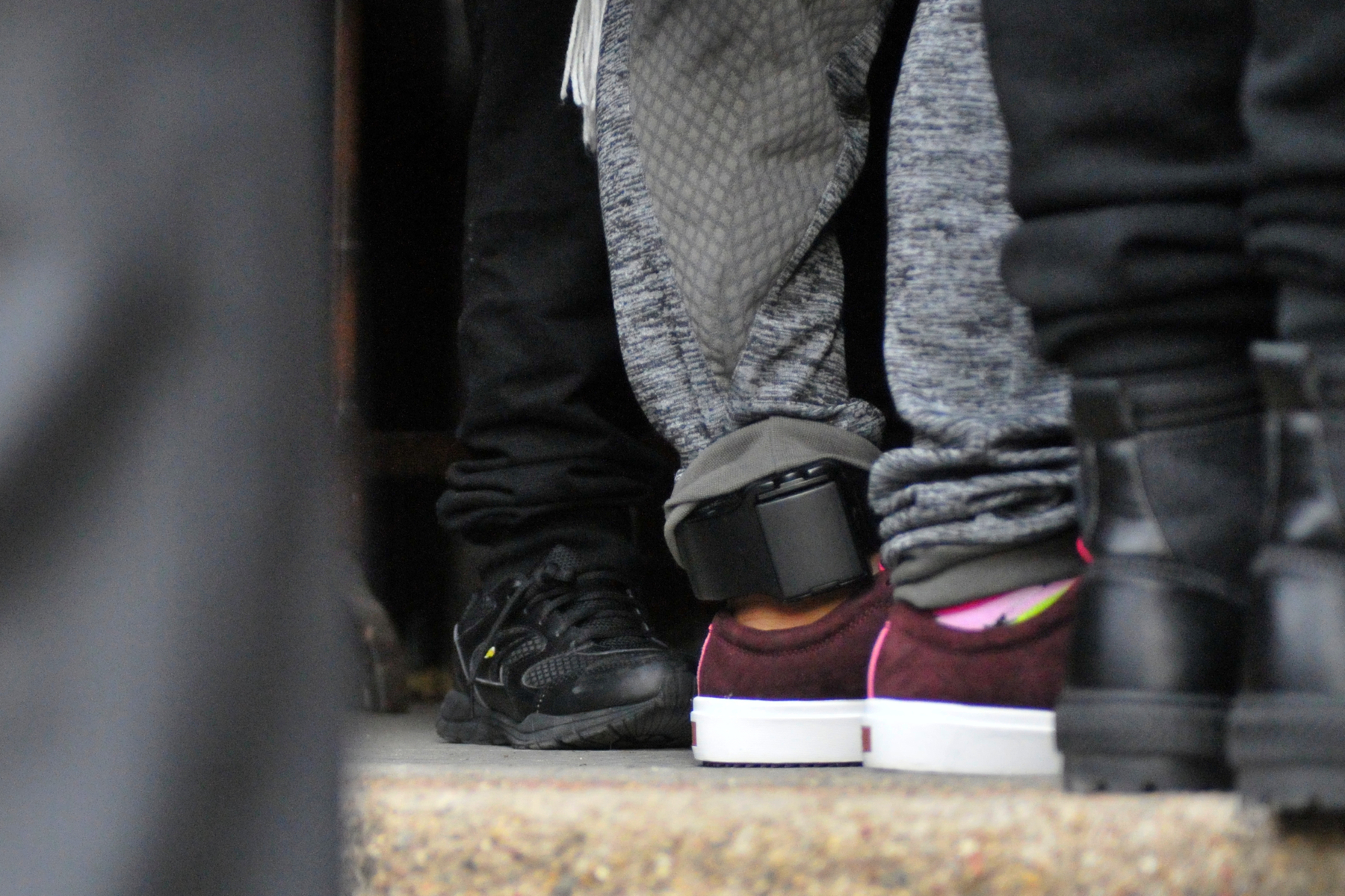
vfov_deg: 13.0
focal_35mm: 105
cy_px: 448
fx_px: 3923
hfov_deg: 19.5
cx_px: 672
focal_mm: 70
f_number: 2.8
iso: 3200
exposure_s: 1/640
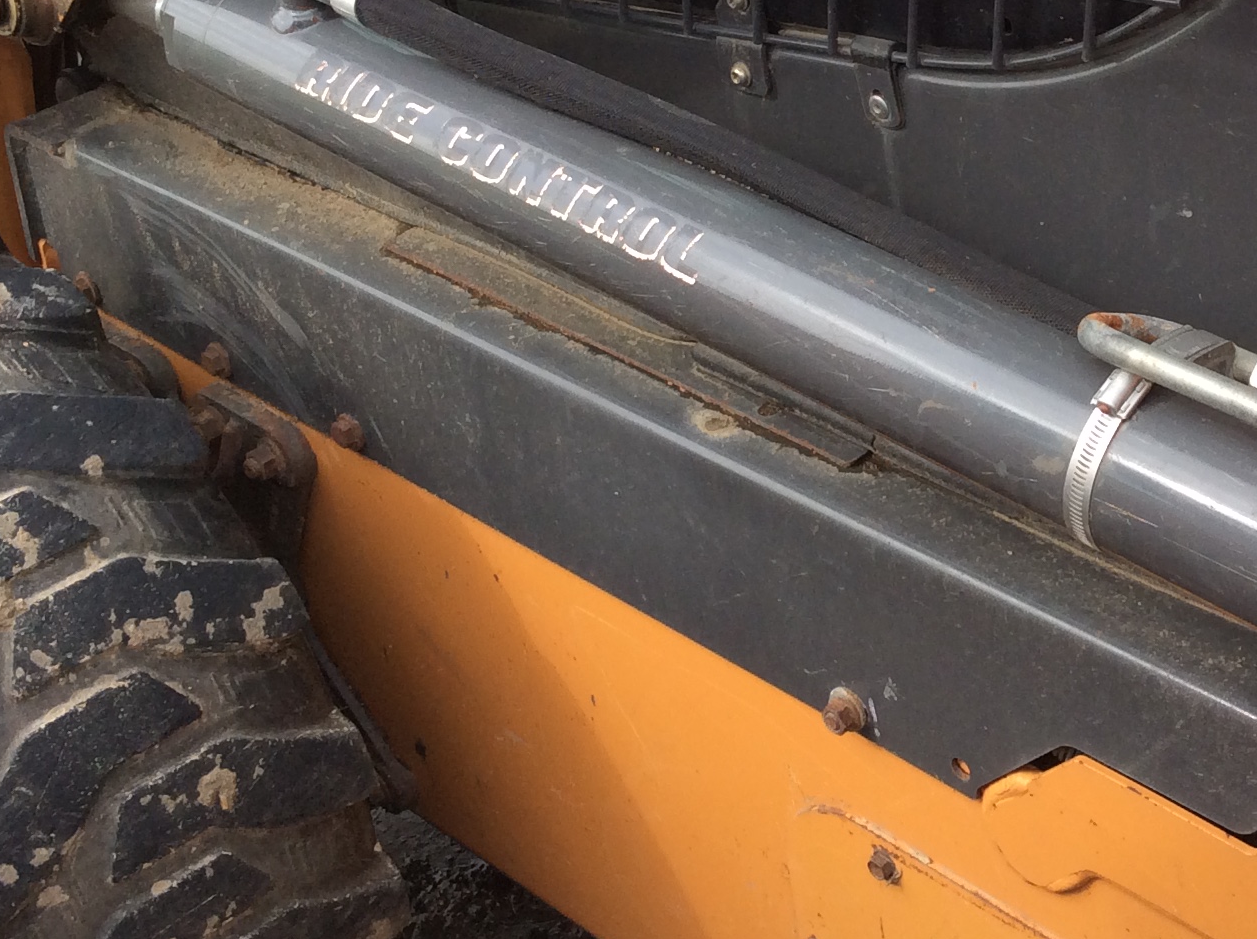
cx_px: 1001
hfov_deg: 28.8
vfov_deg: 22.1
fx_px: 2393
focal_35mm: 66
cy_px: 286
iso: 32
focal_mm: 3.3
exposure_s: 1/242
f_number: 2.4
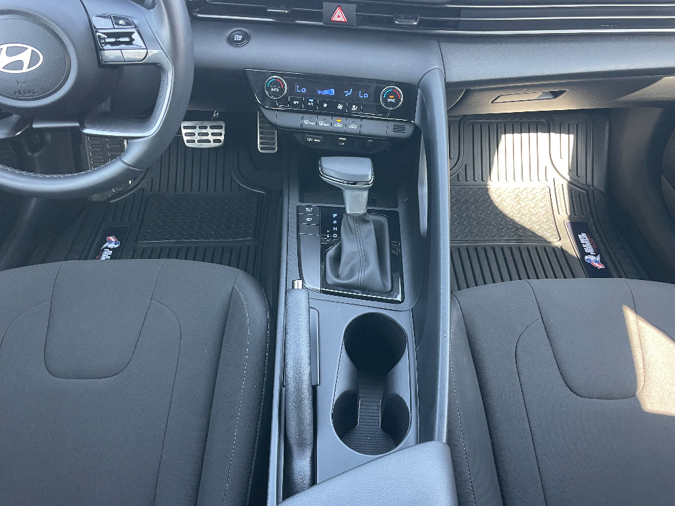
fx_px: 507
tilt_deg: -48.8
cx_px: 338
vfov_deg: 53.1
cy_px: 253
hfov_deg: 67.3
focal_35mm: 26
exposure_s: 1/75
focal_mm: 4.2
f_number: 1.6
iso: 125
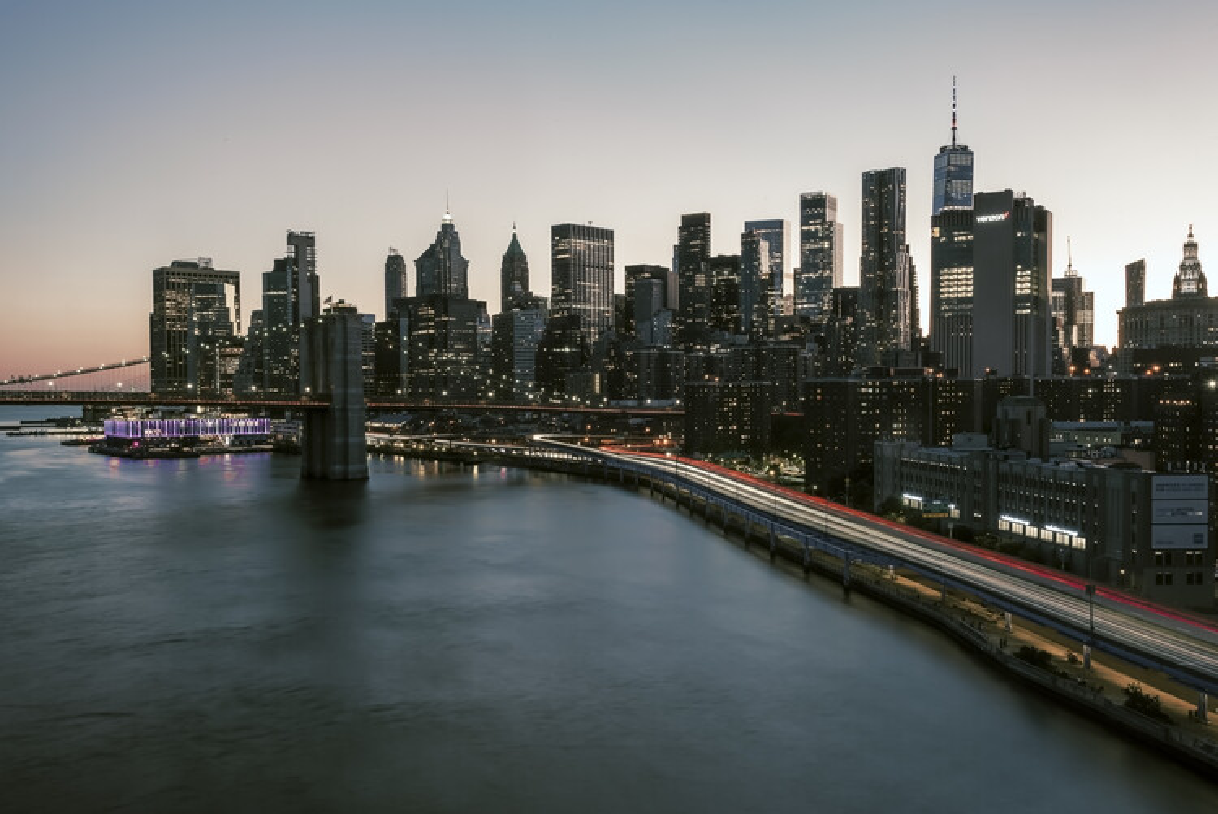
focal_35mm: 32
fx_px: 1083
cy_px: 407
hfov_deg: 58.7
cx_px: 609
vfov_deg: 41.2
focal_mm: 32
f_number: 22
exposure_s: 20
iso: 64
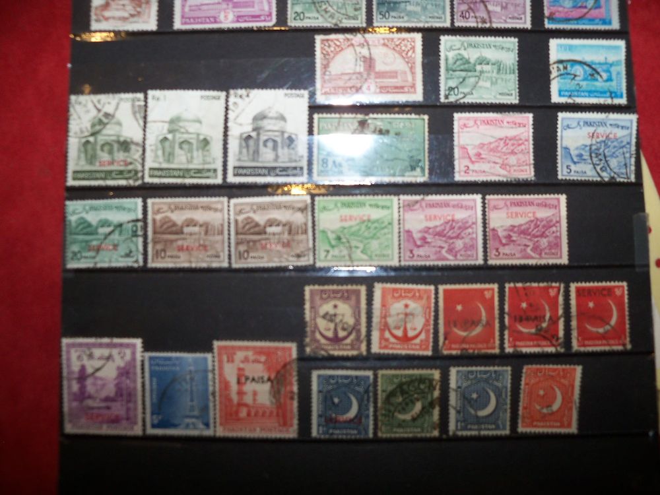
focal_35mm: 35
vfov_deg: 40.7
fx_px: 667
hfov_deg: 52.6
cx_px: 330
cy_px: 248
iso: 100
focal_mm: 6.2
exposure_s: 1/30
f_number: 3.5
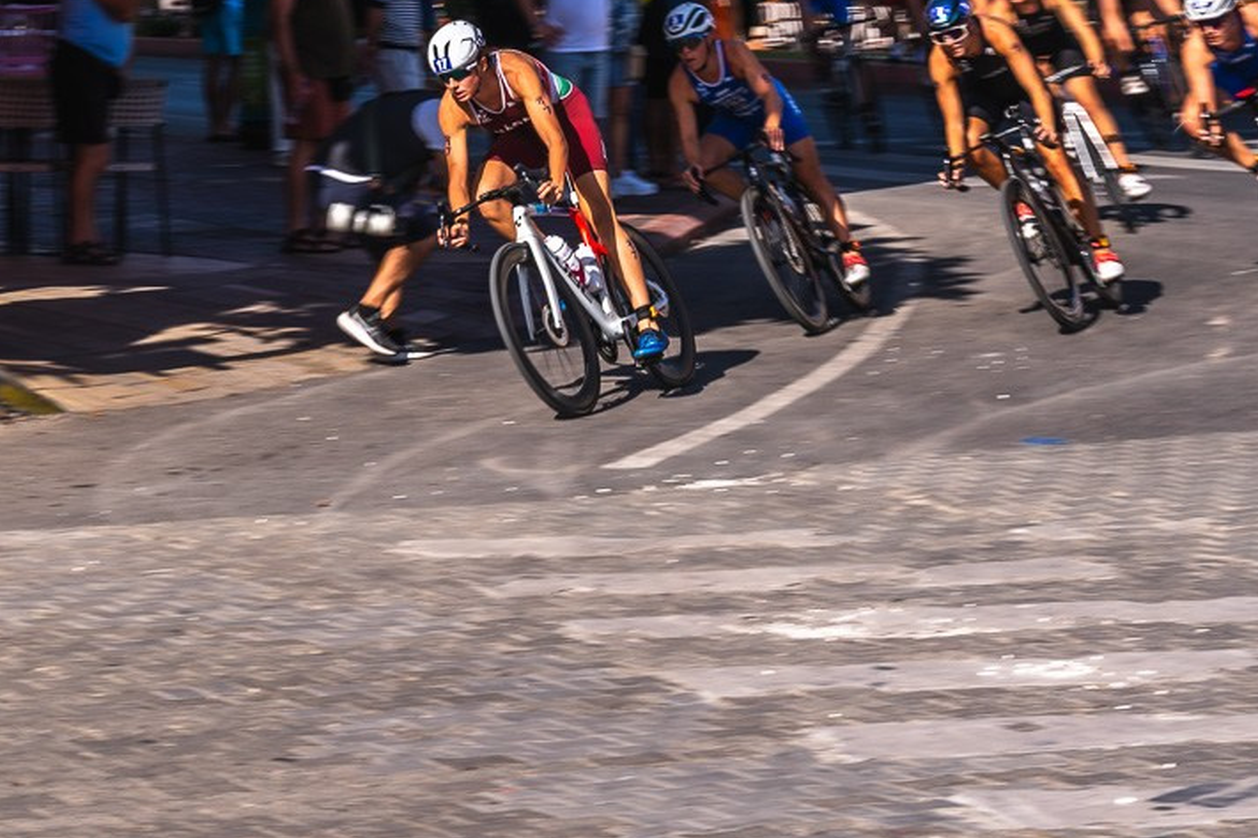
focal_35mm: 155
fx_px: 5415
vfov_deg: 8.8
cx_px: 622
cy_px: 162
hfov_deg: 13.3
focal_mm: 86
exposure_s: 1/100
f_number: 11
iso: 32
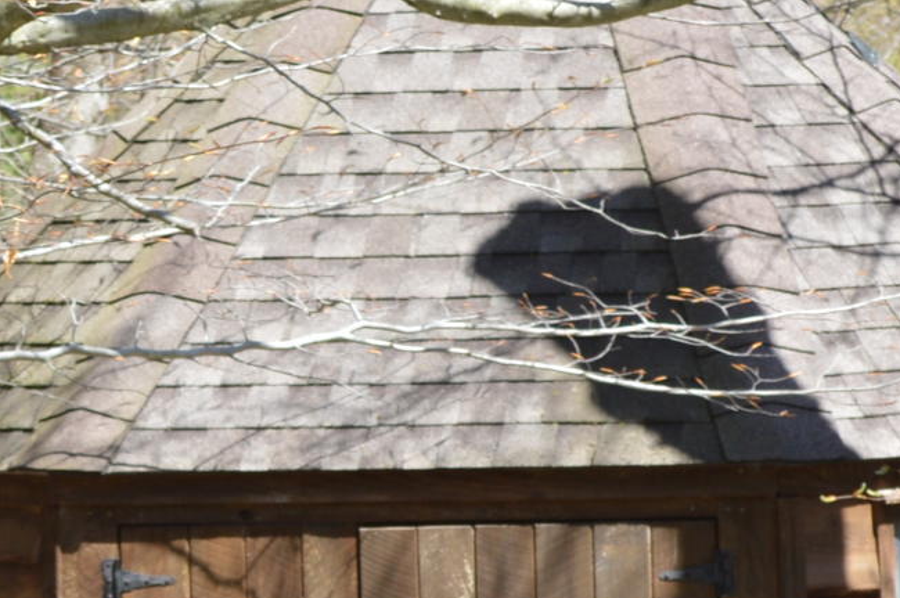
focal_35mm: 311
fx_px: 7775
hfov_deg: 6.6
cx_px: 192
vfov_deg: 4.4
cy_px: 537
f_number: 5.6
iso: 100
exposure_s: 1/125
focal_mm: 45
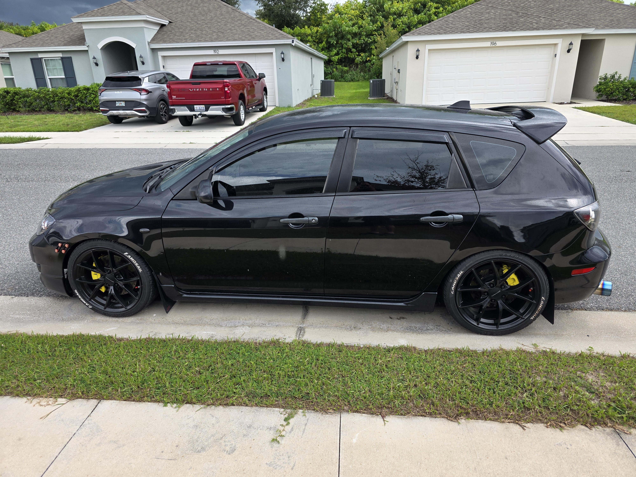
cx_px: 318
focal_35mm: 23
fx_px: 423
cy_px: 238
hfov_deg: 73.9
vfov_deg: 58.9
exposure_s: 1/1567
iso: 80
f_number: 1.7
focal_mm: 6.3
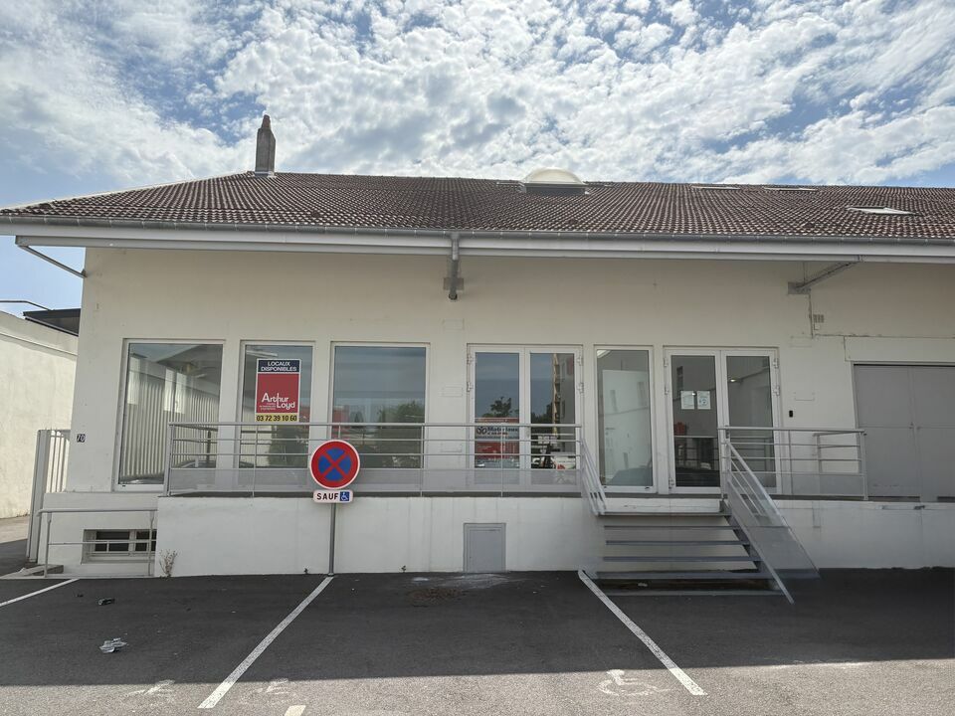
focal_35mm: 26
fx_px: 717
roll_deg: +0.2
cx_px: 478
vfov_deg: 53.1
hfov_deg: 67.3
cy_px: 358
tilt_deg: +8.4
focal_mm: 5.96
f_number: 1.6
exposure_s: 1/8850
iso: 50
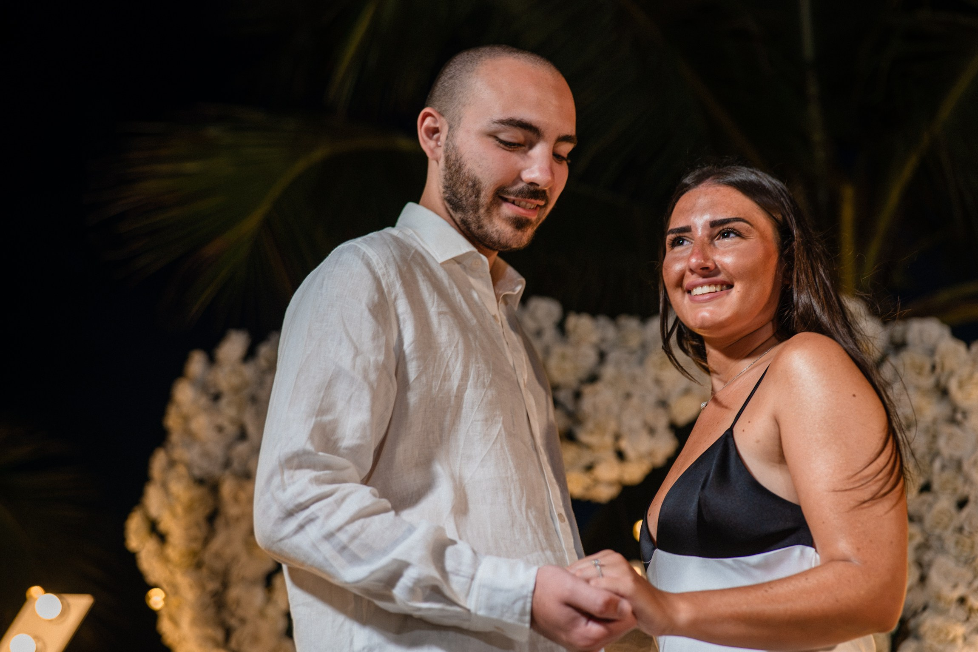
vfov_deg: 27.0
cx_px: 489
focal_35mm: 50
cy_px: 326
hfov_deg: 39.6
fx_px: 1358
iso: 3200
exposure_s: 1/200
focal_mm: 50
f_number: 2.2
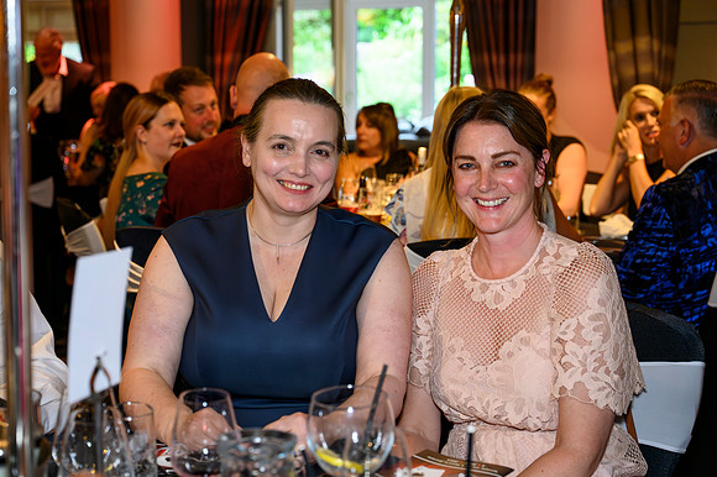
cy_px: 238
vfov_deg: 23.0
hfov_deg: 34.0
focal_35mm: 59
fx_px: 1174
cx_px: 358
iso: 2000
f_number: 4.5
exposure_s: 1/125
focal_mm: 59
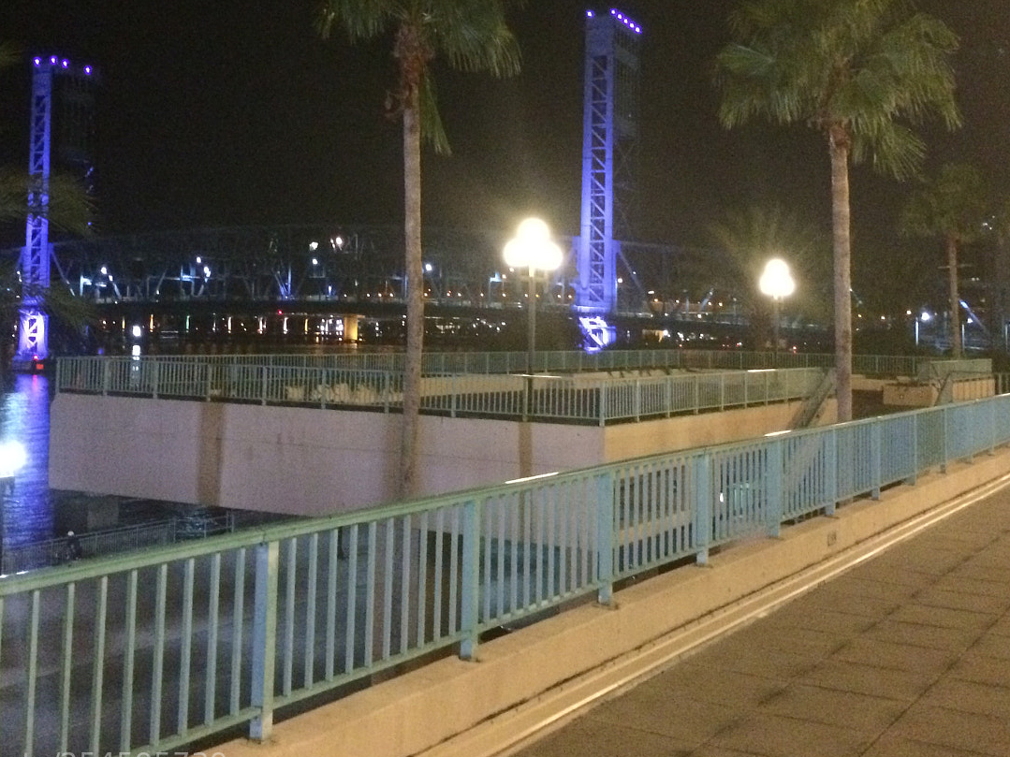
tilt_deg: +1.9
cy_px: 275
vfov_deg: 33.4
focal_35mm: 43
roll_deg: -0.2
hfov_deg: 43.8
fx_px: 1254
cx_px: 486
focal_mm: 4.15
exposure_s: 1/15
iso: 640
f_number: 2.2
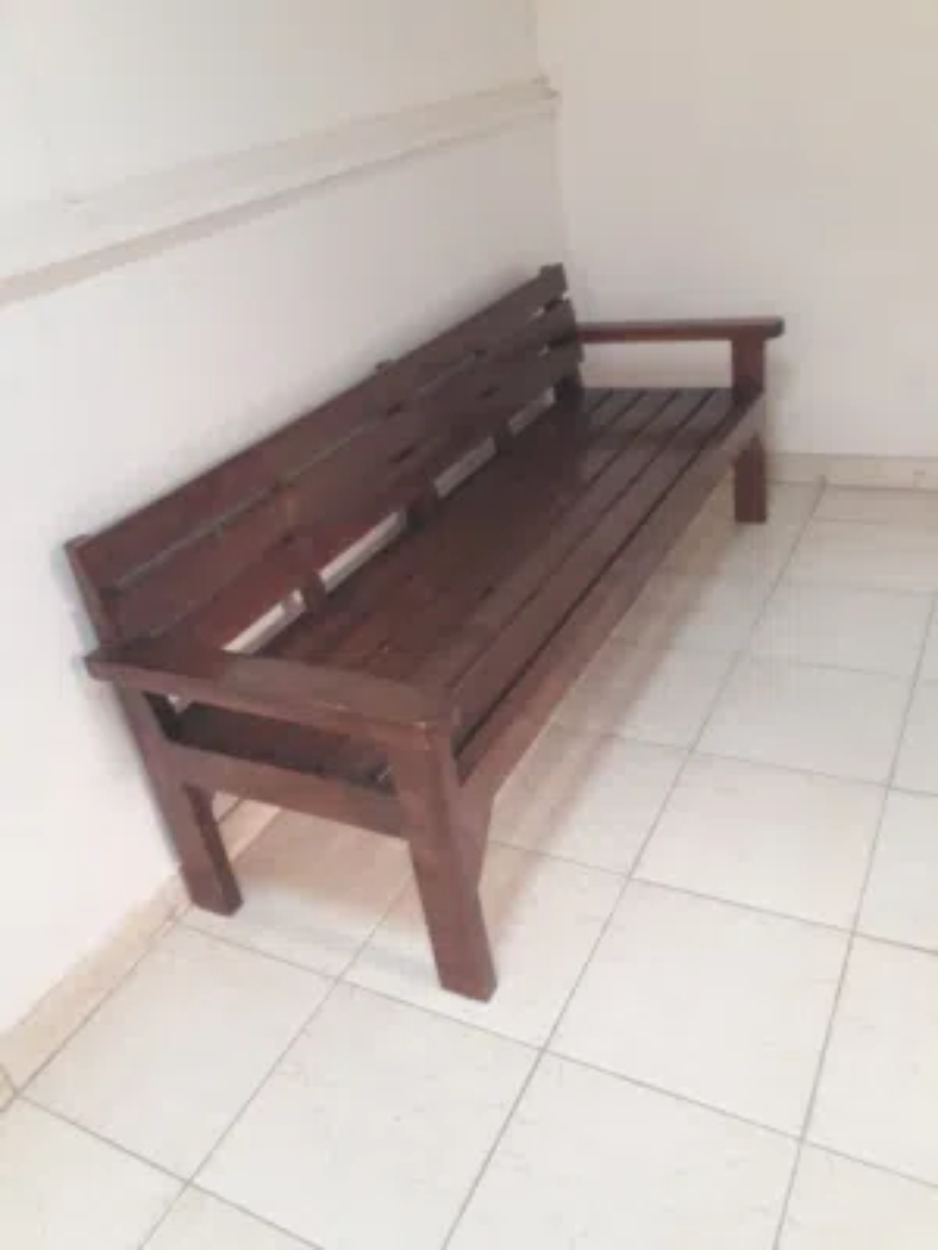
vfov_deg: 65.3
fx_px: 976
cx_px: 469
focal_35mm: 27
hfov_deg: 51.4
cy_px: 625
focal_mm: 3.6
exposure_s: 1/17
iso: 320
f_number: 1.9
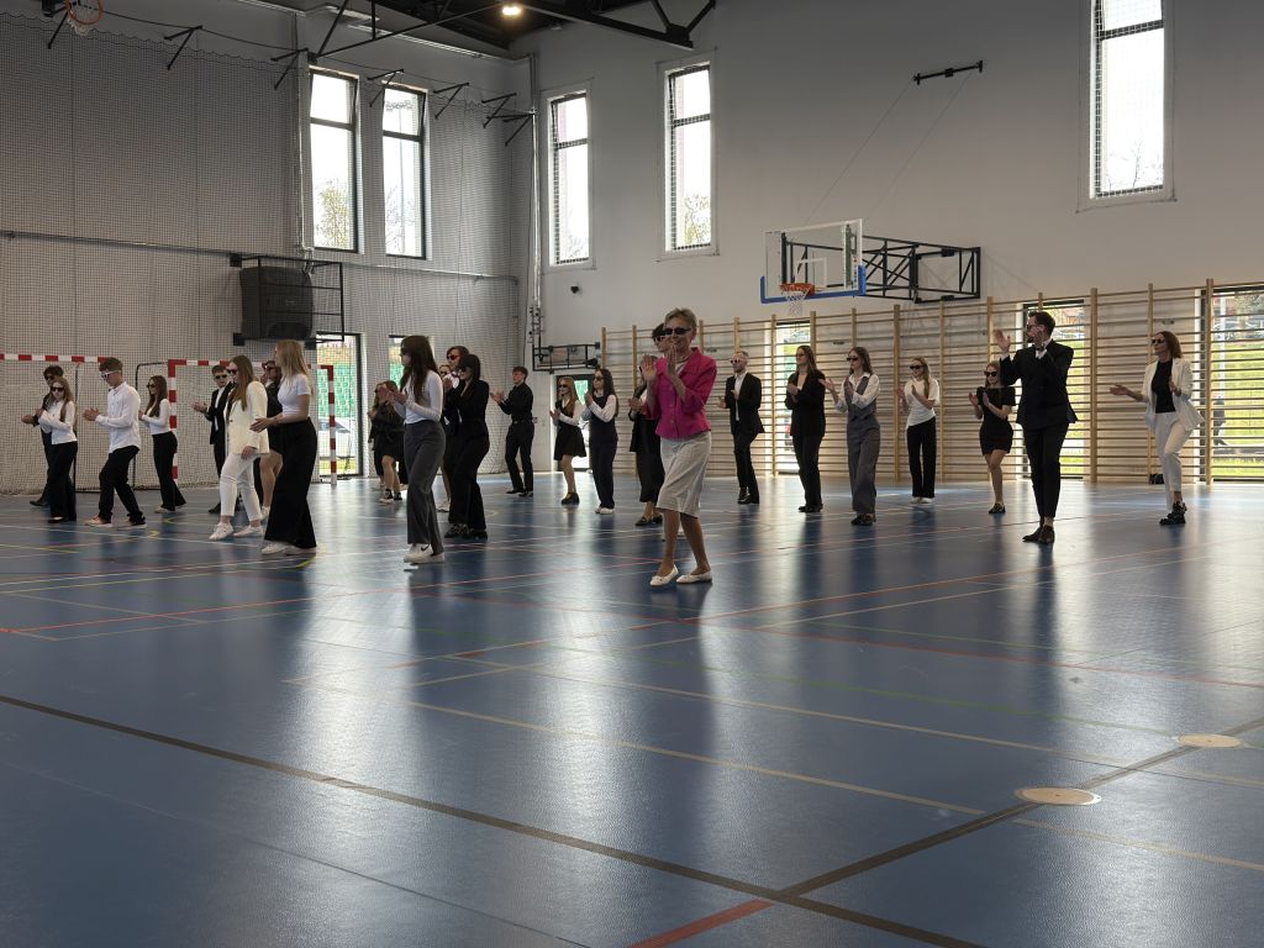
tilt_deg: -1.6
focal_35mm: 42
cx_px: 632
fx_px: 1534
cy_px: 474
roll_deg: +2.1
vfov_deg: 34.3
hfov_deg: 44.8
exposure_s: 1/243
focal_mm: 6.76
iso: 80
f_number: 1.78
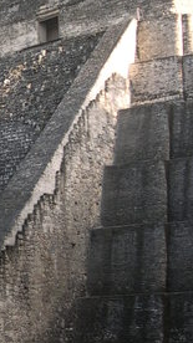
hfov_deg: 12.6
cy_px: 160
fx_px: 856
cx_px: -21
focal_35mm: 94
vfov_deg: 22.7
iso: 100
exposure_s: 1/536
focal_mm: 8
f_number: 2.8
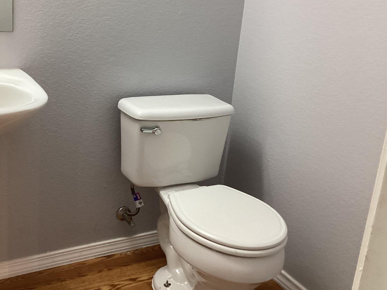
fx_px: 492
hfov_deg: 42.3
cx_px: 124
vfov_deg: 32.6
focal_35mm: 44
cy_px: 97
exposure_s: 1/60
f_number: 2.4
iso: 200
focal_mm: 3.3
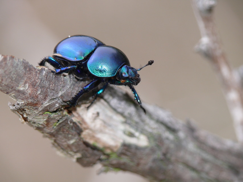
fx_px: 1832
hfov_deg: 7.6
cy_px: 91
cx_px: 122
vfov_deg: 5.7
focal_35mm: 261
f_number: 5
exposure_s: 1/200
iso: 100
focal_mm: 55.2
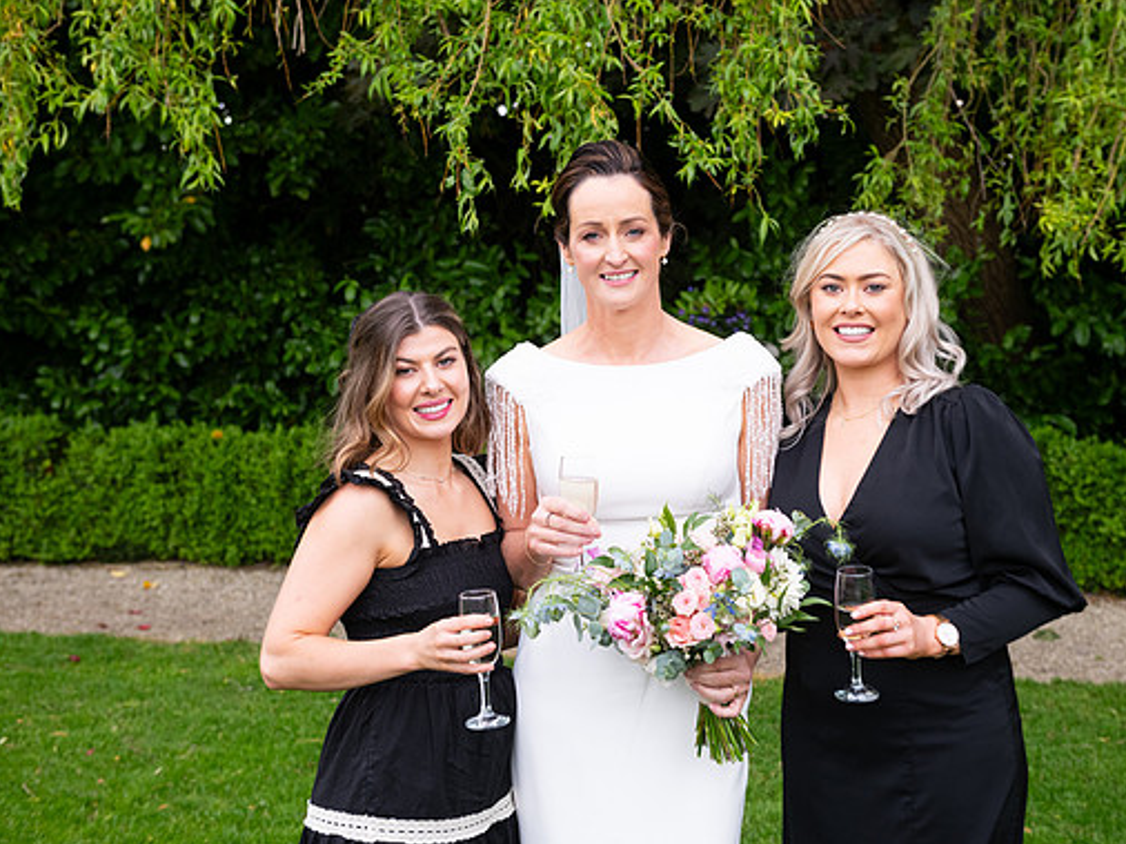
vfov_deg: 22.9
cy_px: 426
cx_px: 636
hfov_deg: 30.2
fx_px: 2081
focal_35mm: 64
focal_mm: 58
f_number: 5
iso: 400
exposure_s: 1/200
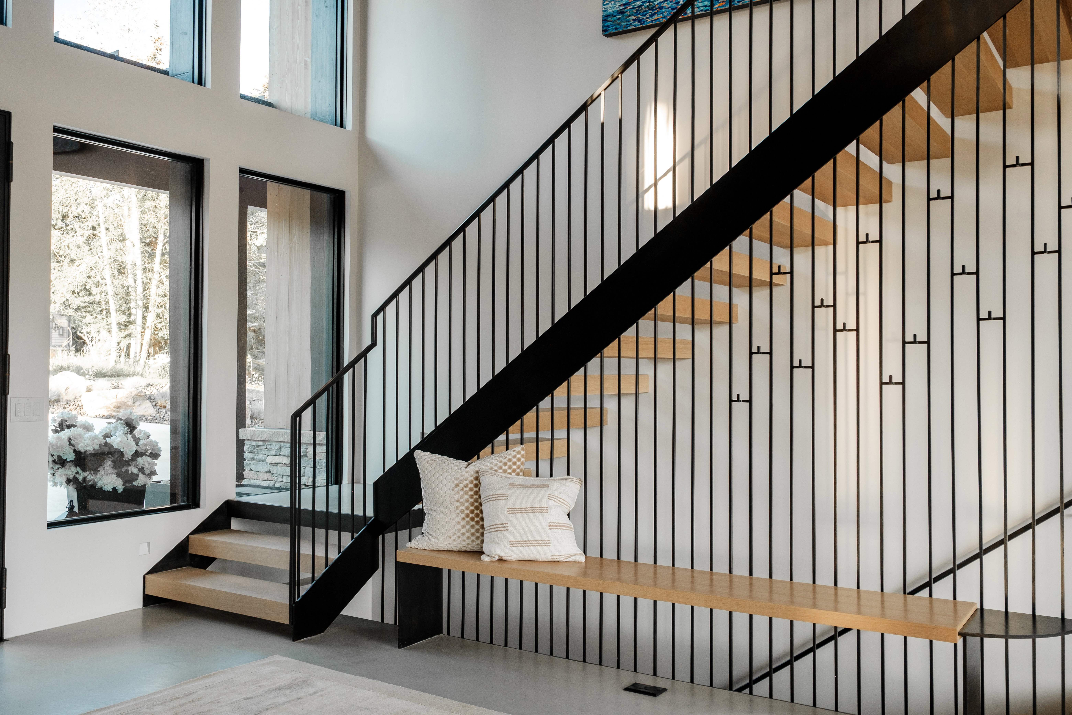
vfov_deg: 40.0
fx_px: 983
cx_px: 536
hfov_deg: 57.2
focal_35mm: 33
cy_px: 358
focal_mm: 21.9
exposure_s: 1/60
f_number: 4.5
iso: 400
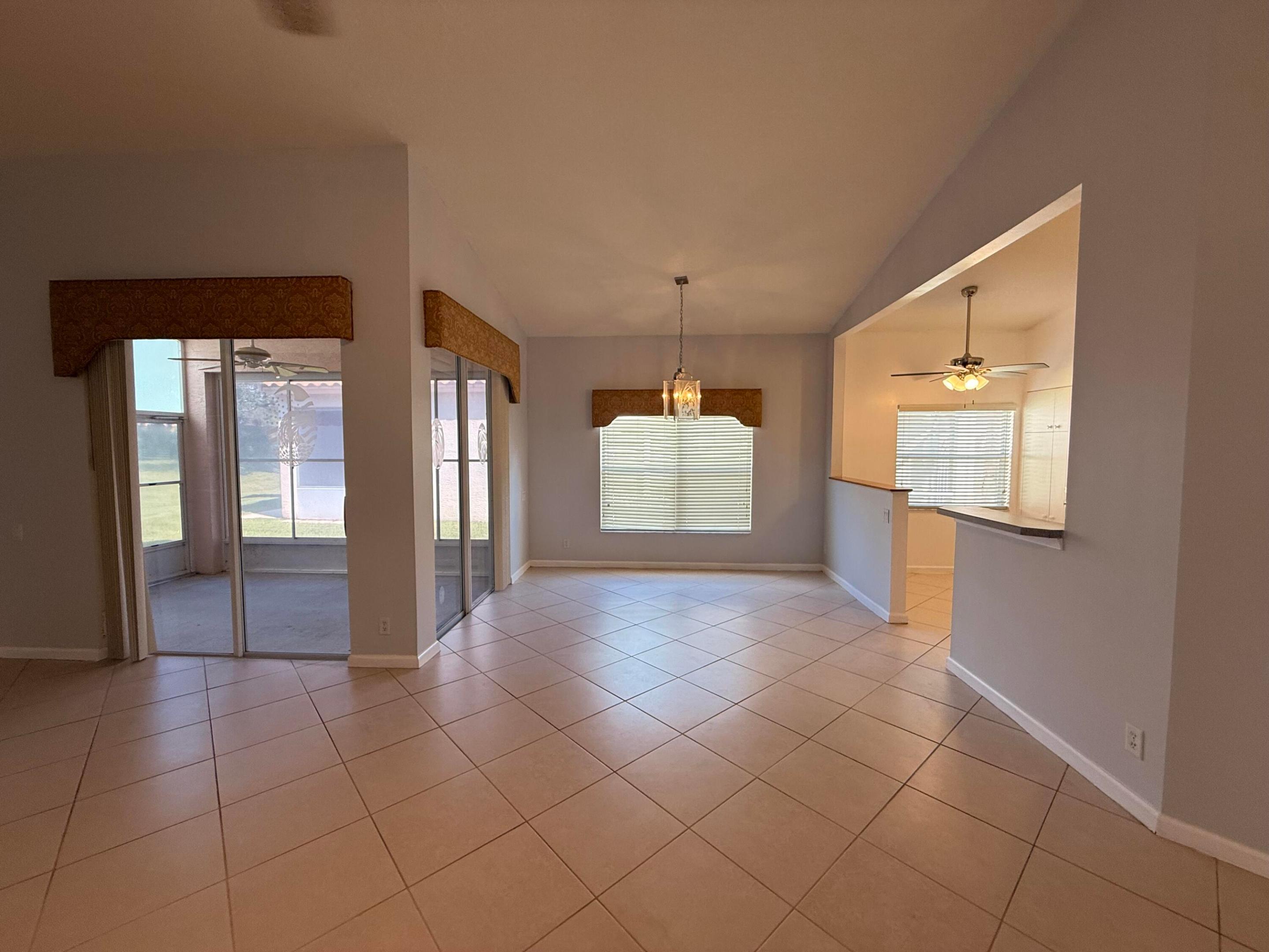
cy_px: 476
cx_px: 634
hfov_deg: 102.1
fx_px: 513
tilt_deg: -4.0
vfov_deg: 85.7
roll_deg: +0.0
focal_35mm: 14
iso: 100
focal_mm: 2.22
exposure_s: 1/120
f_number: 2.2
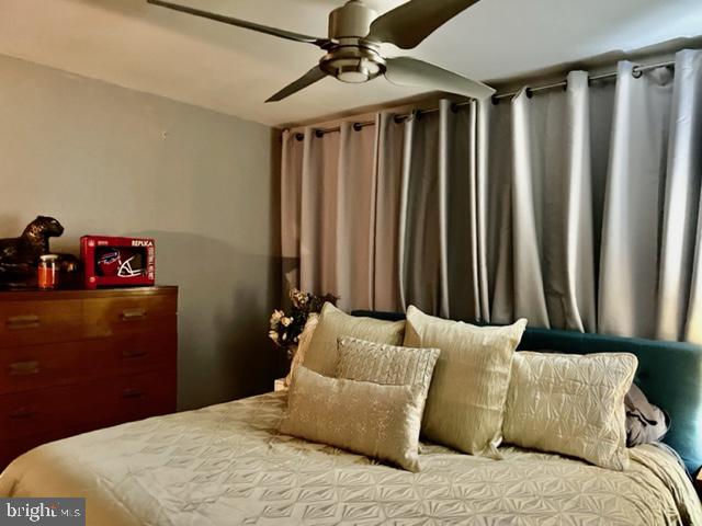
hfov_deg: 67.3
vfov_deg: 53.1
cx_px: 351
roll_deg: -3.0
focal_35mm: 26
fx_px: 527
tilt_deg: -0.1
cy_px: 263
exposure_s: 1/30
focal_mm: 4.2
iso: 1000
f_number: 1.6
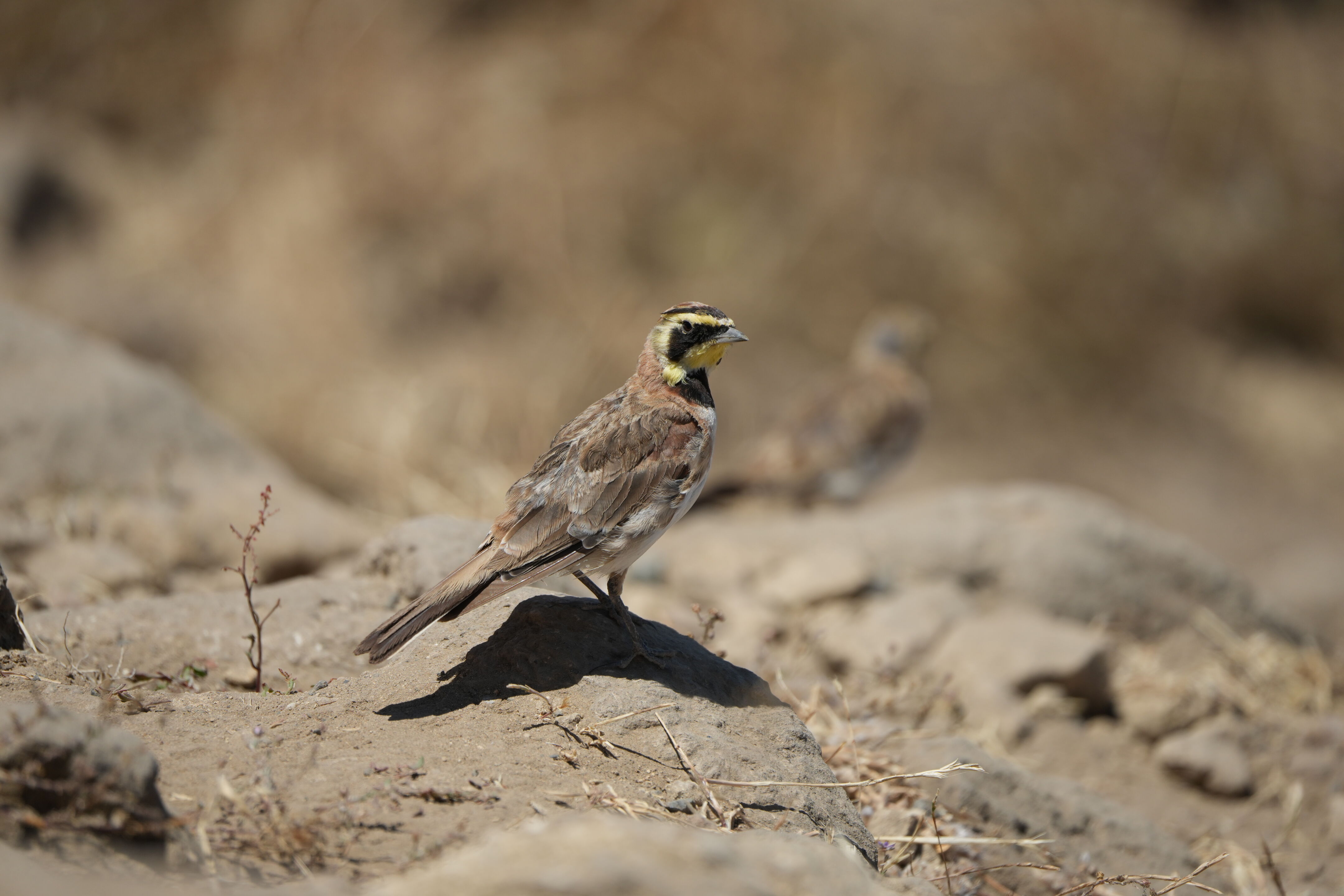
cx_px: 672
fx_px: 14932
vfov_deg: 3.4
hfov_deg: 5.2
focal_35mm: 400
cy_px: 448
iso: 250
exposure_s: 1/1250
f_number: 6.3
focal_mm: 400
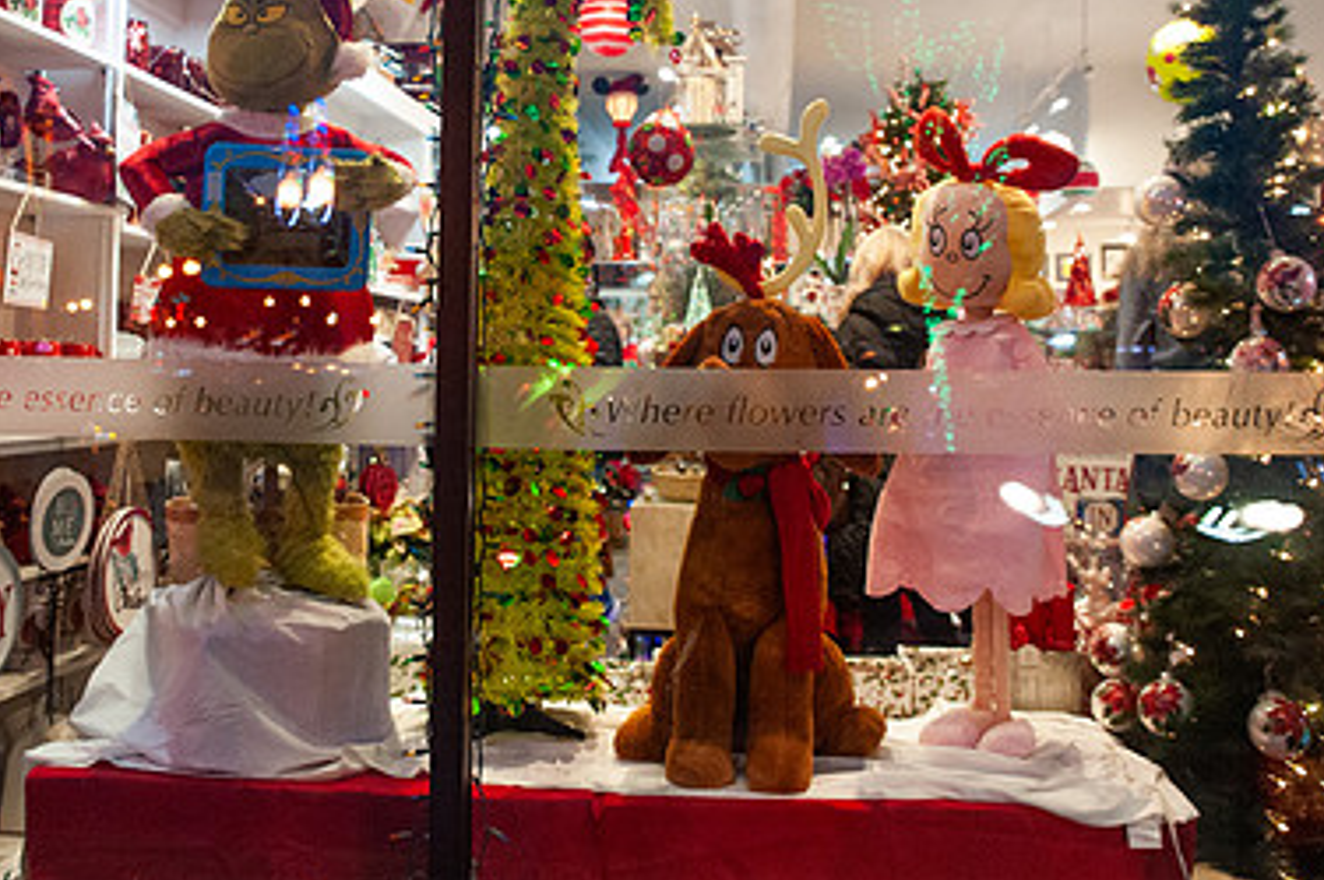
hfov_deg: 51.7
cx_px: 560
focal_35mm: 37
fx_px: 1360
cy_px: 246
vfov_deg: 35.3
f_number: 4.5
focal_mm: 24
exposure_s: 1/125
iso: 2500
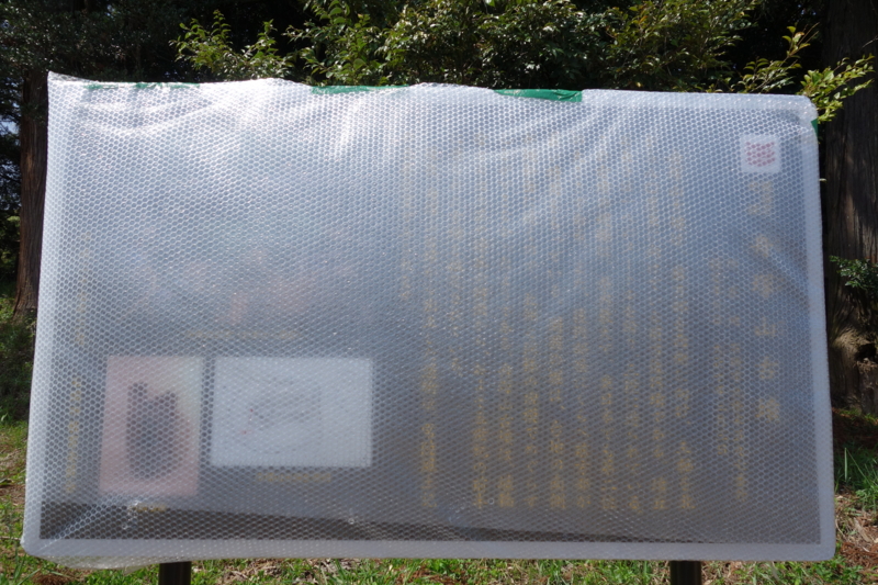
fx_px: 756
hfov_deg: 60.3
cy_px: 292
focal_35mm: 31
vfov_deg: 42.3
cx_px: 439
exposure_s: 1/500
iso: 125
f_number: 5.6
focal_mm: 11.6
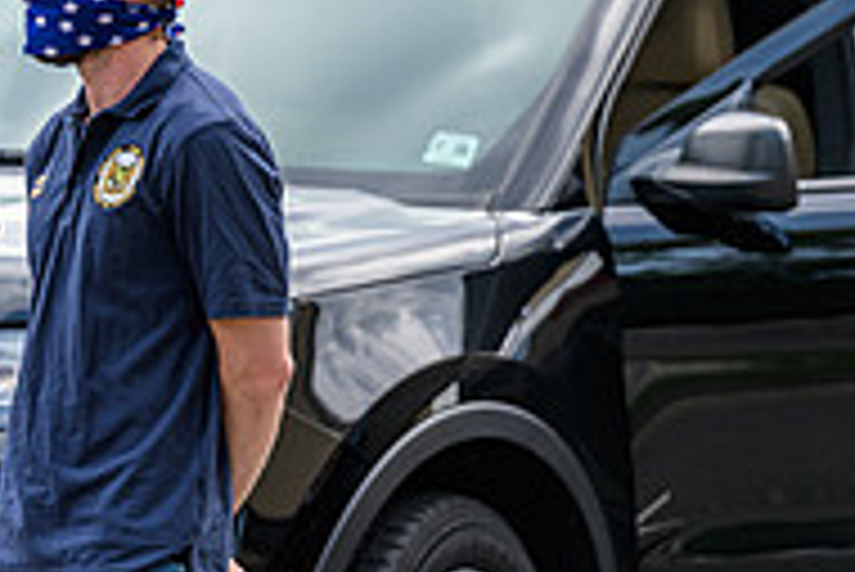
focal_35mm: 611
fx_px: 14522
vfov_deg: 2.3
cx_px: 0
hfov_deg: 3.4
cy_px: 367
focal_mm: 200
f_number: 3.2
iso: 200
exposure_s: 1/800
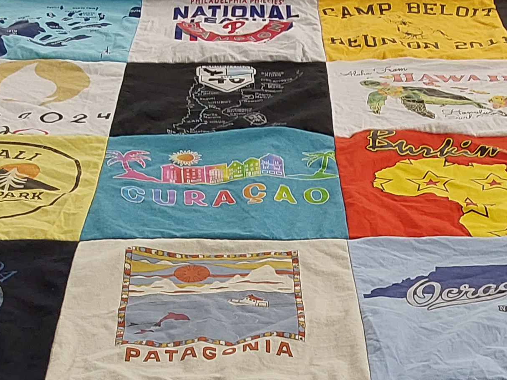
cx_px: 260
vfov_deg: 18.4
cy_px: 485
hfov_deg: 26.0
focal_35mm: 75
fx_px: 1098
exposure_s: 1/60
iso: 80
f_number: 1.9
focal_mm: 2.91
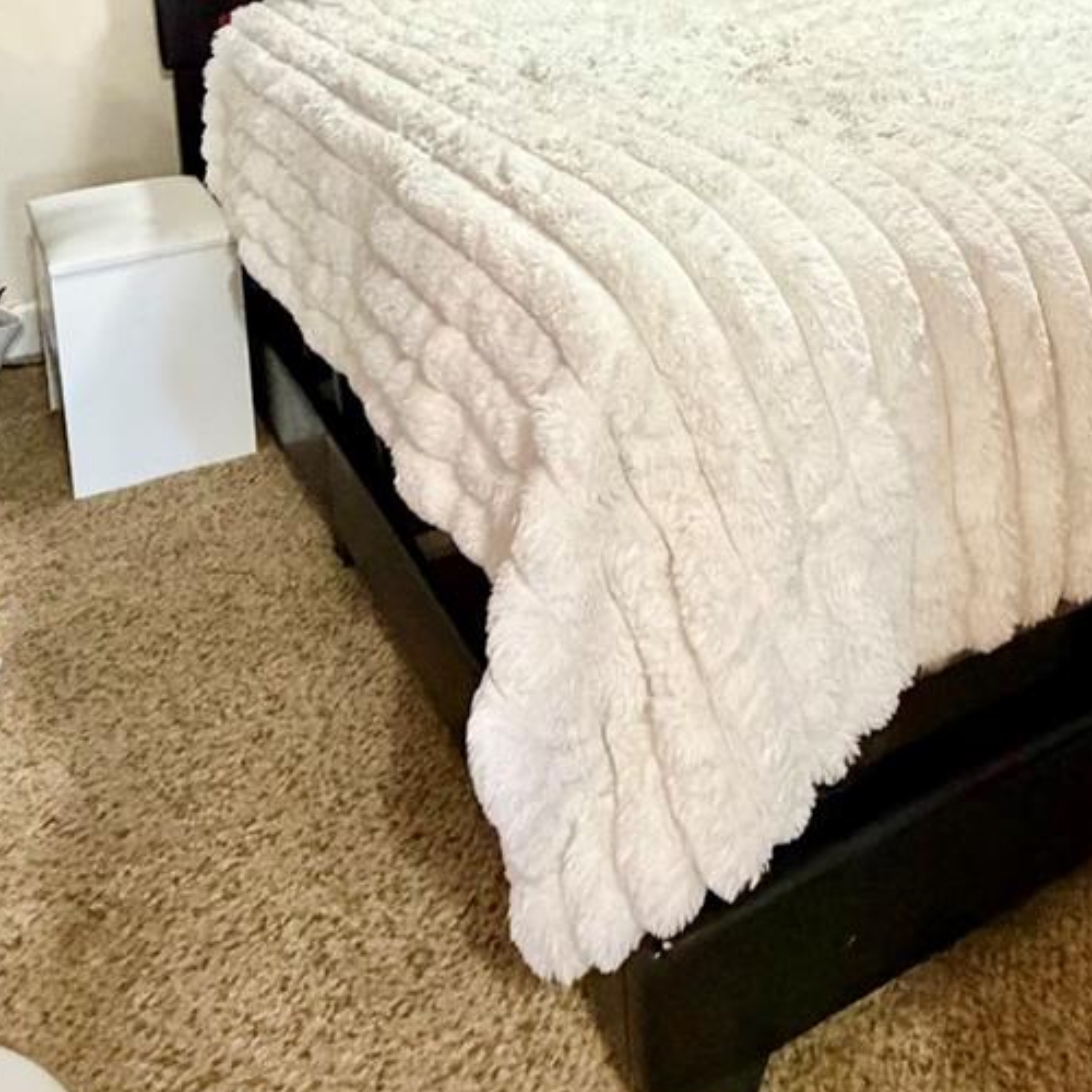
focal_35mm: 38
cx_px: 791
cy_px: 33
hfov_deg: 42.8
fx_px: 1356
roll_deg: +1.1
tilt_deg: -10.0
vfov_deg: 39.4
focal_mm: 2.22
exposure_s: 1/60
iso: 800
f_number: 2.2
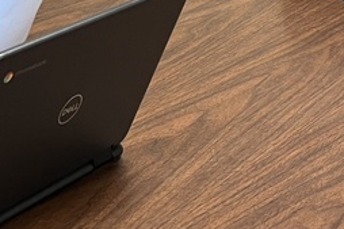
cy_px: -136
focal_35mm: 109
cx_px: -12
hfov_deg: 18.2
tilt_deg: -9.9
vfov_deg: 11.9
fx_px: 1041
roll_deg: -0.4
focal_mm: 5.1
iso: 125
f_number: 1.6
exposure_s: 1/60
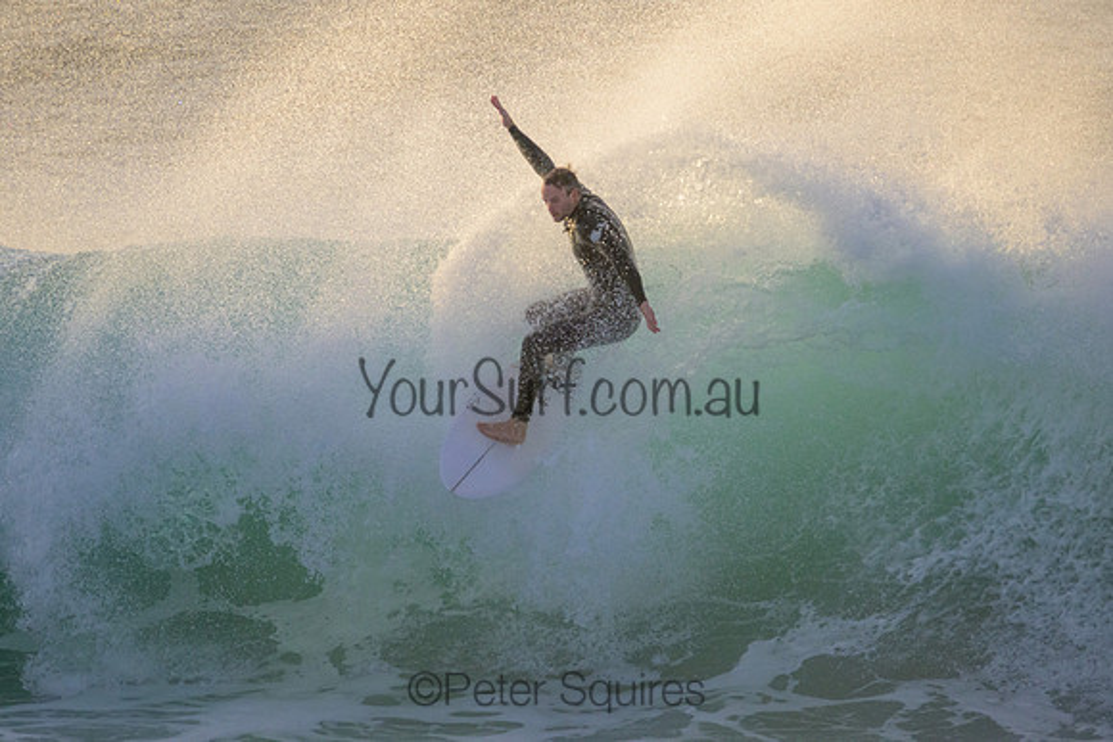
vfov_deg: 1.5
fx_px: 28986
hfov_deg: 2.2
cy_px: 307
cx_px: 564
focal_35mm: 937
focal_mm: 800
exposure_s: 1/1600
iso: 2200
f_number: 11
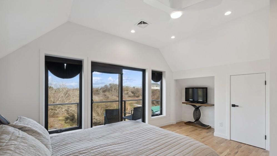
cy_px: 90
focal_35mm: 15
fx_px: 110
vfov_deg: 70.1
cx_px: 138
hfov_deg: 103.0
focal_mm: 14
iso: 64
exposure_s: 1/80
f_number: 5.6
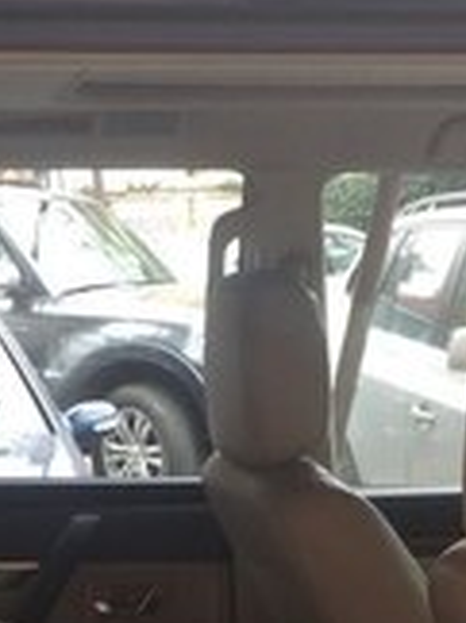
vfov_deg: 20.5
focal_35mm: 89
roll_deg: -0.4
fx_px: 1602
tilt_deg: -18.2
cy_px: 769
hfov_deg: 16.5
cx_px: 139
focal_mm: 4.15
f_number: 2.2
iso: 32
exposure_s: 1/50
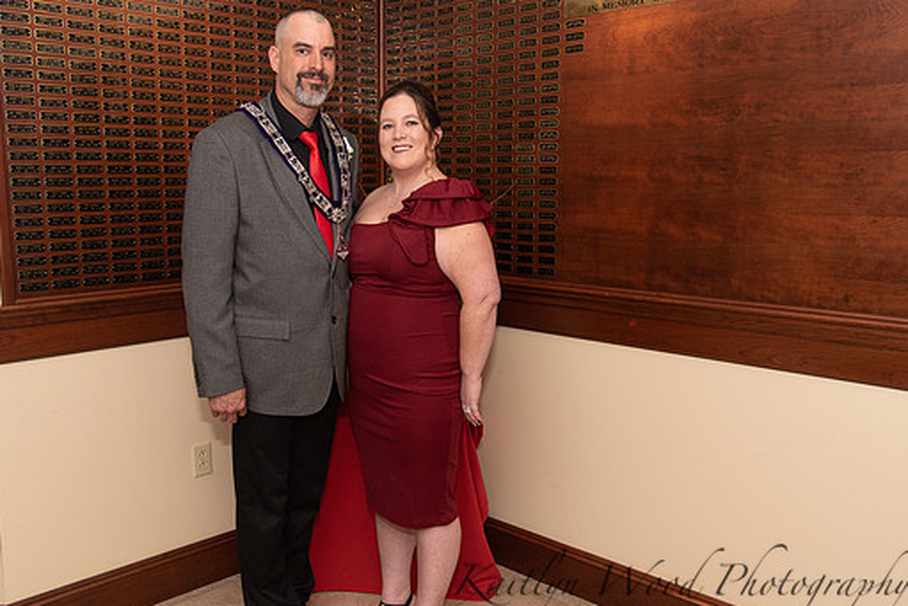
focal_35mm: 34
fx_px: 858
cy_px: 297
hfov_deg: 55.7
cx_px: 423
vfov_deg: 38.9
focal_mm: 28
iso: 800
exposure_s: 1/200
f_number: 4
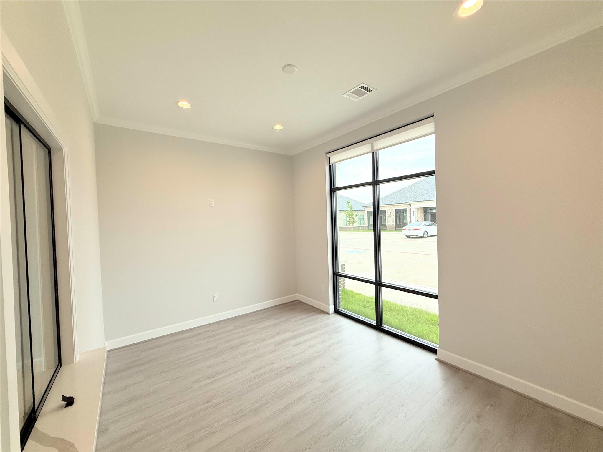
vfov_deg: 85.7
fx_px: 244
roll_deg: +1.9
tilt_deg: -0.5
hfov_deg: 102.1
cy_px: 226
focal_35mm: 14
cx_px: 302
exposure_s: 1/293
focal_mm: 2.22
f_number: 2.2
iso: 64
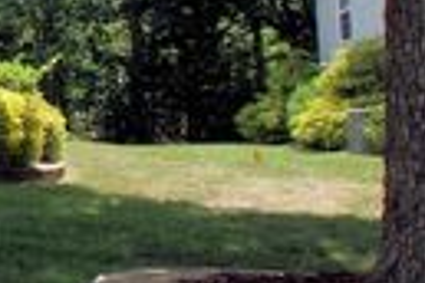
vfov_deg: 21.2
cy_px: 86
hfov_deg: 19.7
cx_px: -395
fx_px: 755
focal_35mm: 64
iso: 100
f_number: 9
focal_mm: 11
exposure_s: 1/60
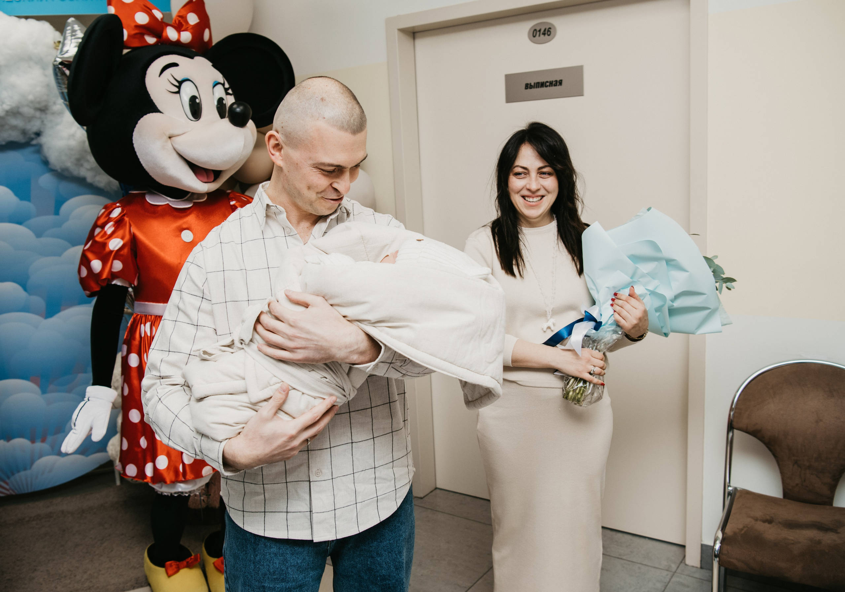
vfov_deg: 42.2
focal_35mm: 32
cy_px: 288
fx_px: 768
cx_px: 397
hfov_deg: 57.6
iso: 160
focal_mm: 28
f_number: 4
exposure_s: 1/160
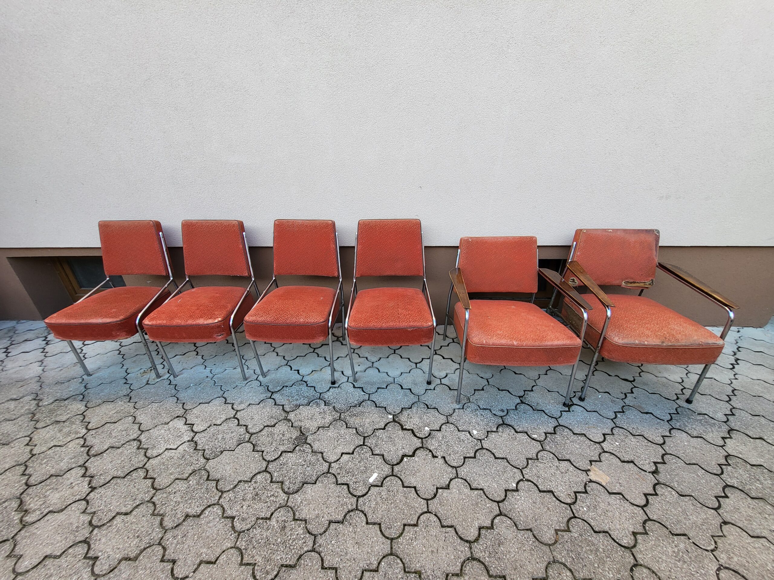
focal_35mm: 13
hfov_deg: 106.2
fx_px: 291
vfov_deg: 89.9
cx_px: 387
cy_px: 290
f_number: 2.2
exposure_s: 1/117
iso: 32
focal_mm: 1.74
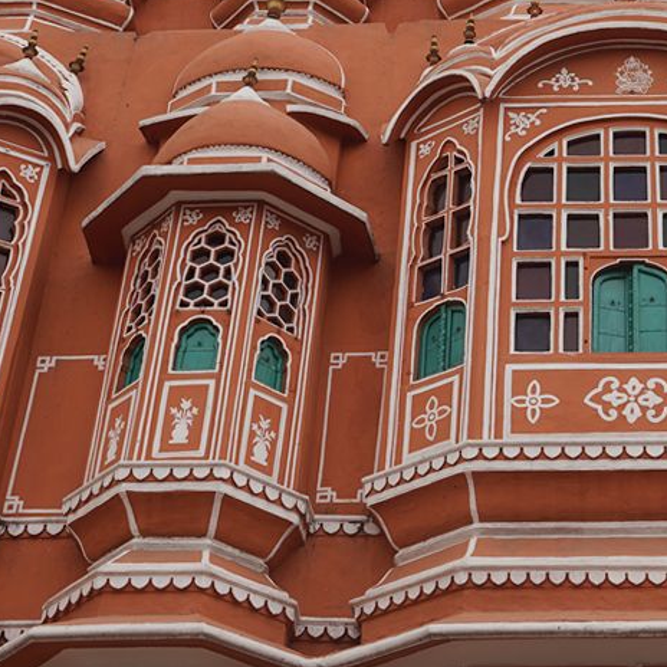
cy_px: 20
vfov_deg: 19.2
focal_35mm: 88
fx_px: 1918
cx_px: 569
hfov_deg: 19.4
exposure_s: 1/100
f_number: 7.1
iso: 100
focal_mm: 24
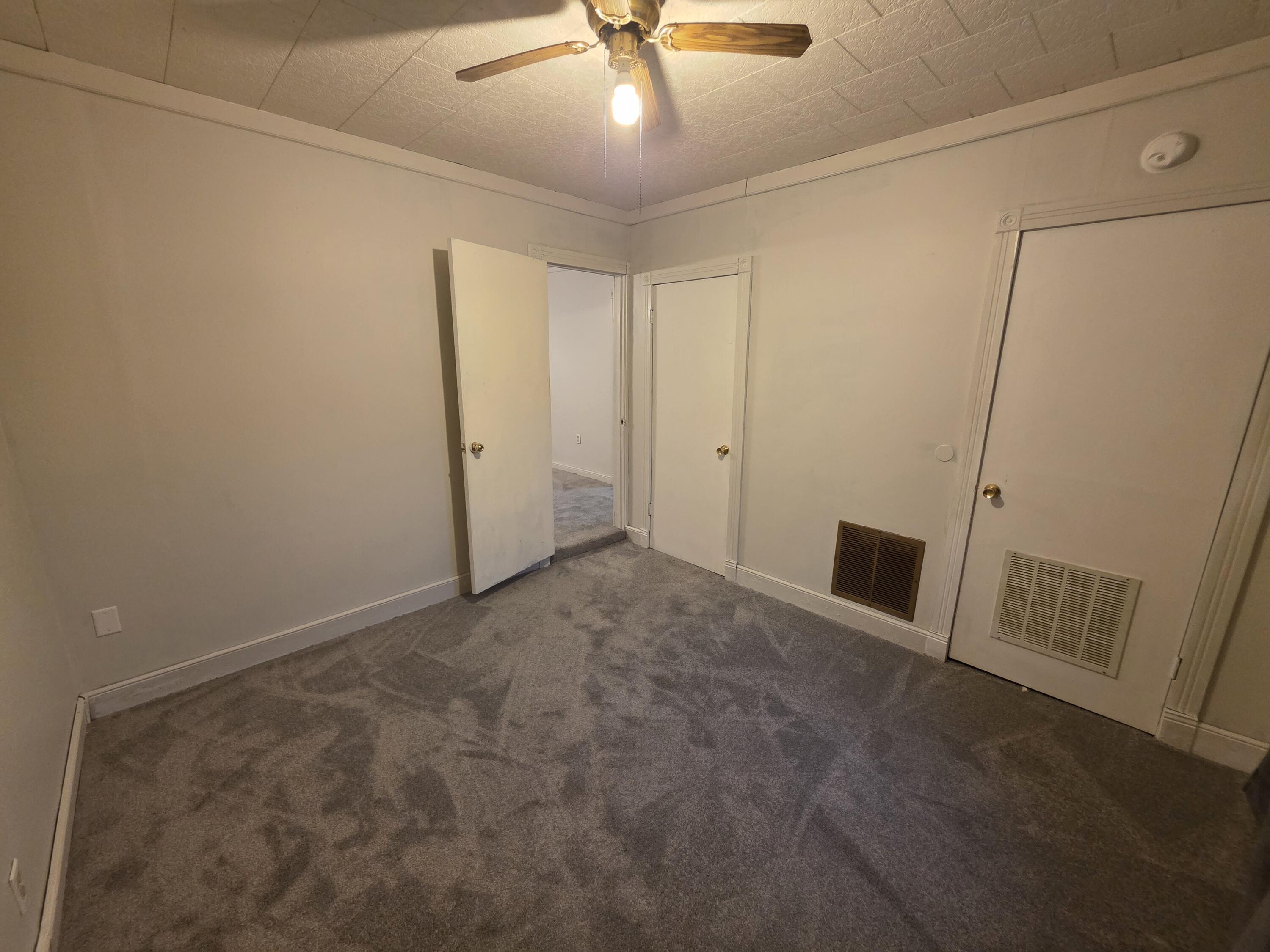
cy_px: 476
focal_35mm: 13
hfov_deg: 106.2
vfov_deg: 89.9
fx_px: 477
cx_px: 635
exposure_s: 1/60
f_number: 1.9
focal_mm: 2.2
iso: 400
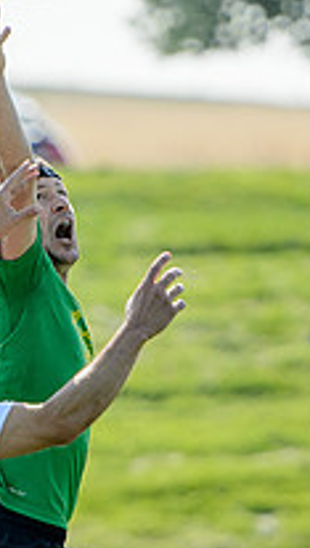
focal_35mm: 690
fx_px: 10046
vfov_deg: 3.1
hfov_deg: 1.8
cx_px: -3
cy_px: 347
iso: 200
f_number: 2.8
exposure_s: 1/4000
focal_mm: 175
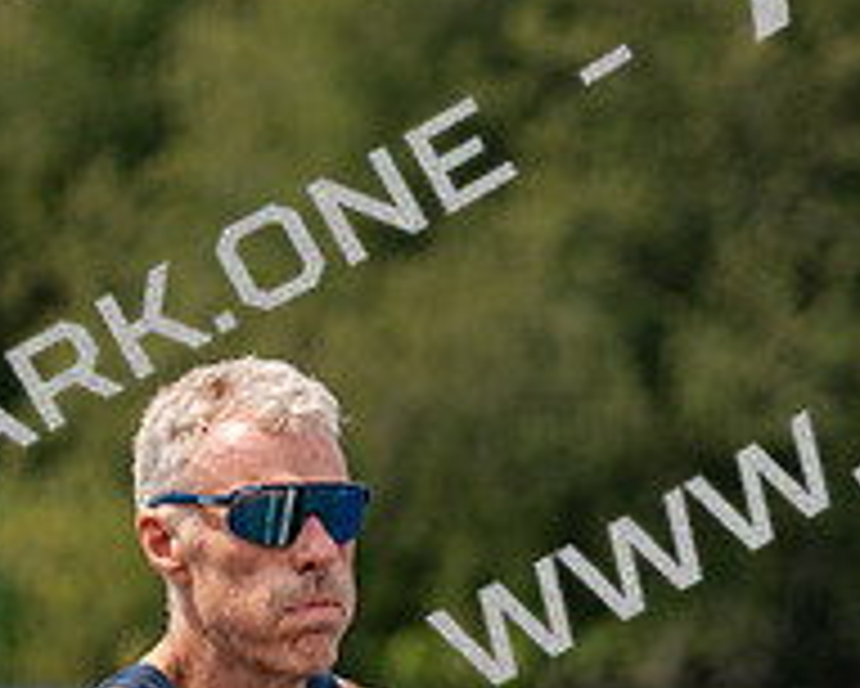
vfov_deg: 2.7
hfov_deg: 3.4
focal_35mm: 571
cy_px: 699
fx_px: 14541
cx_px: 986
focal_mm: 200
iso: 250
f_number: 5.6
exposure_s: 1/1600
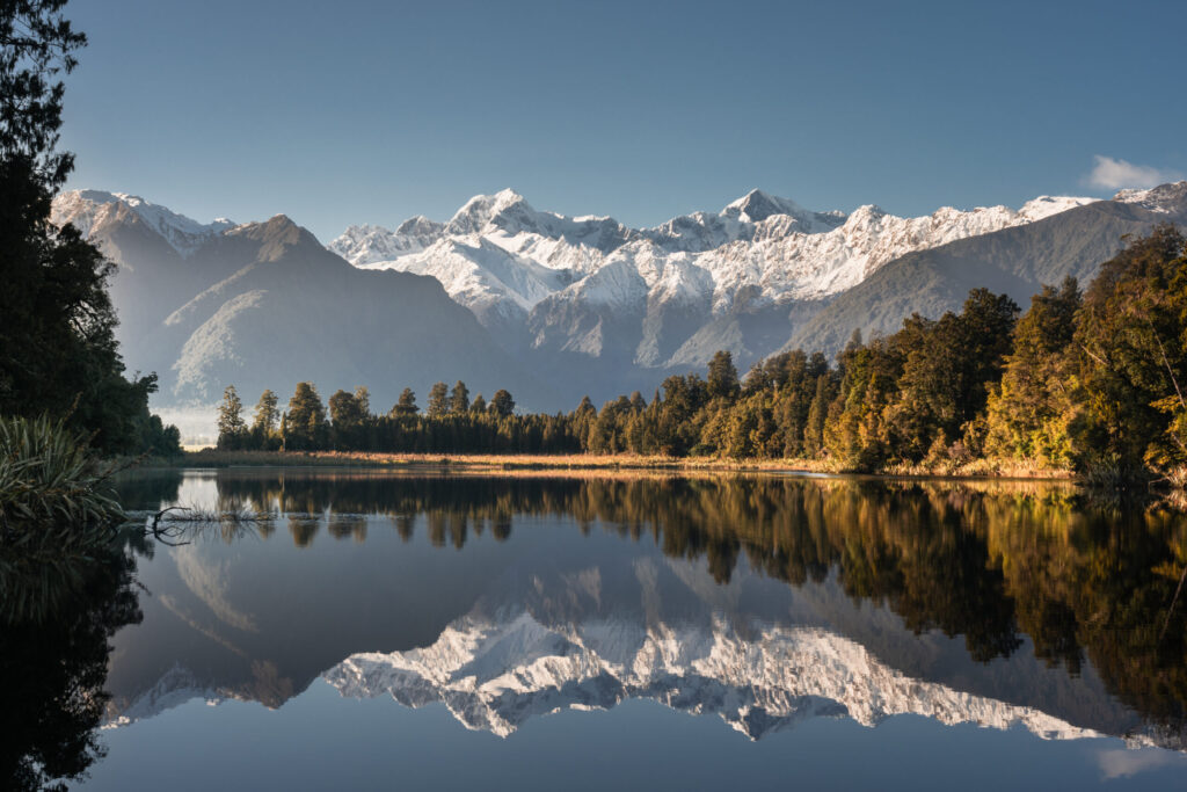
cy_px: 396
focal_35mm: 50
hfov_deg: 39.6
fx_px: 1649
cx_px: 594
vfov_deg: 27.0
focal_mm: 50
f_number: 14
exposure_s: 1/60
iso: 100
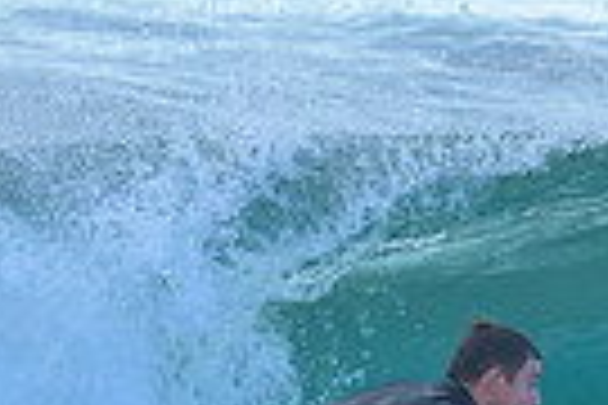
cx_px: 842
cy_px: 524
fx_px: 57891
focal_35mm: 3428
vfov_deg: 0.4
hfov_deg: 0.6
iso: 1250
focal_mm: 800
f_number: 6.3
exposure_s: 1/2500
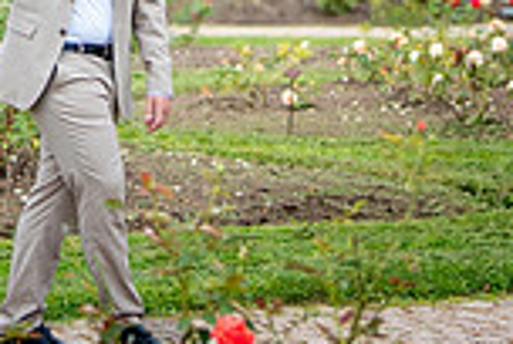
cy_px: -89
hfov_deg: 10.2
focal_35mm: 198
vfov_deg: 6.9
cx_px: -132
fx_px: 2827
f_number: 2
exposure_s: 1/2000
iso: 200
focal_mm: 35
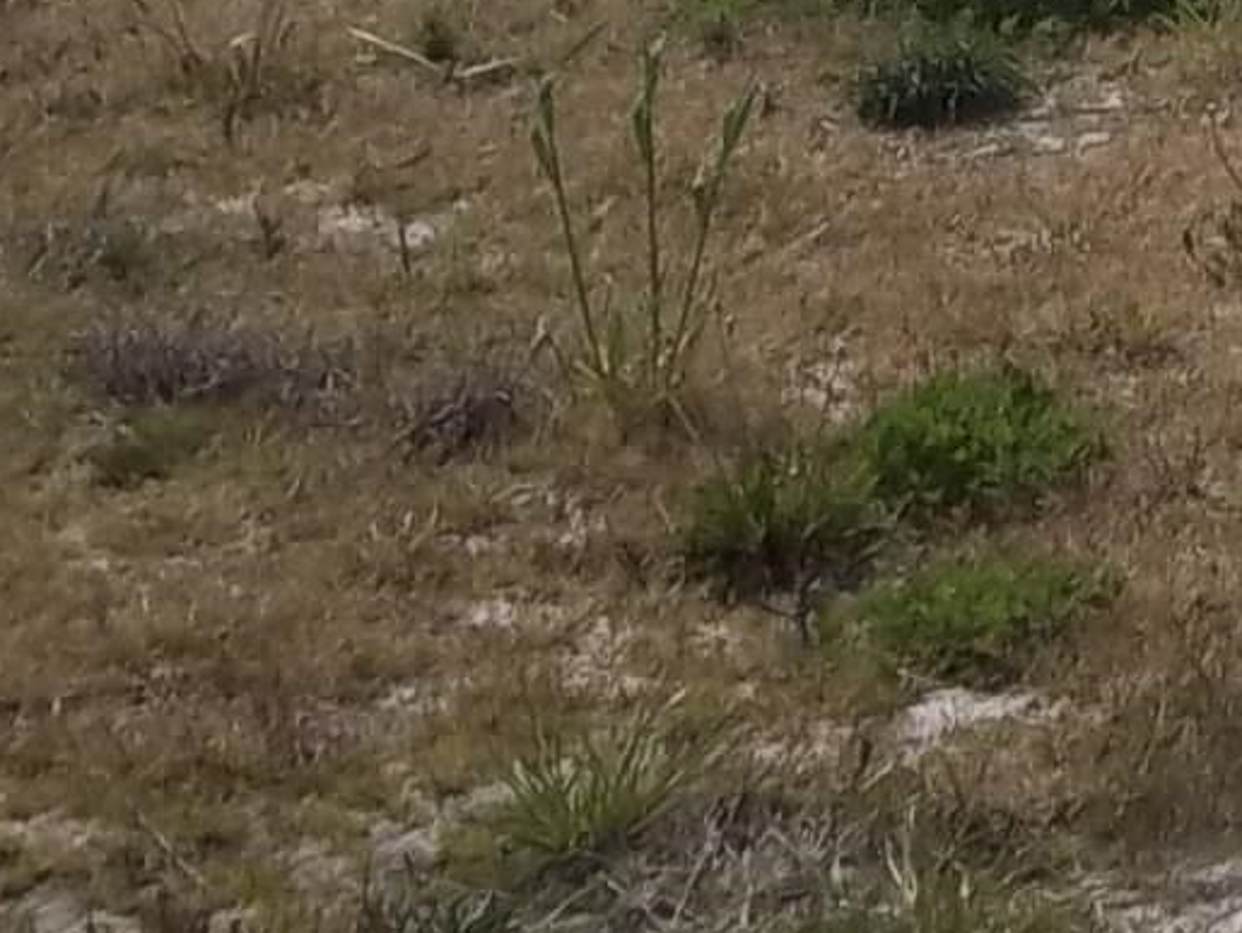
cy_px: -904
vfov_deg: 9.5
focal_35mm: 147
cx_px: 2170
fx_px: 5278
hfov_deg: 12.4
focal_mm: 6.6
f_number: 10.1
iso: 80
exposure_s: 1/320
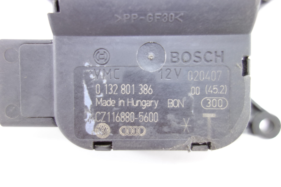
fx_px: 219
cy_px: 94
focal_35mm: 28
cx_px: 140
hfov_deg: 65.5
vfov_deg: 46.4
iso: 200
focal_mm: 10.4
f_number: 1.8
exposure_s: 1/30
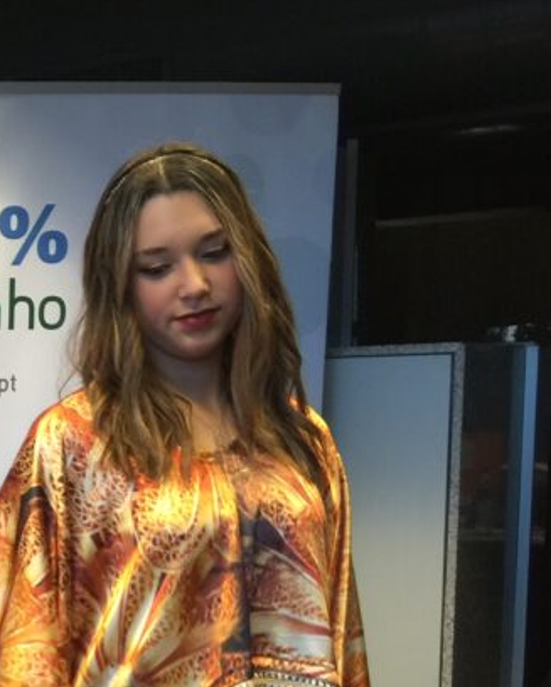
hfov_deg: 18.8
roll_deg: +0.4
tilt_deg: -6.0
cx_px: -293
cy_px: 581
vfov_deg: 26.1
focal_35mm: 71
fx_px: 1446
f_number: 2.2
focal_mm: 4.15
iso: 64
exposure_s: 1/17
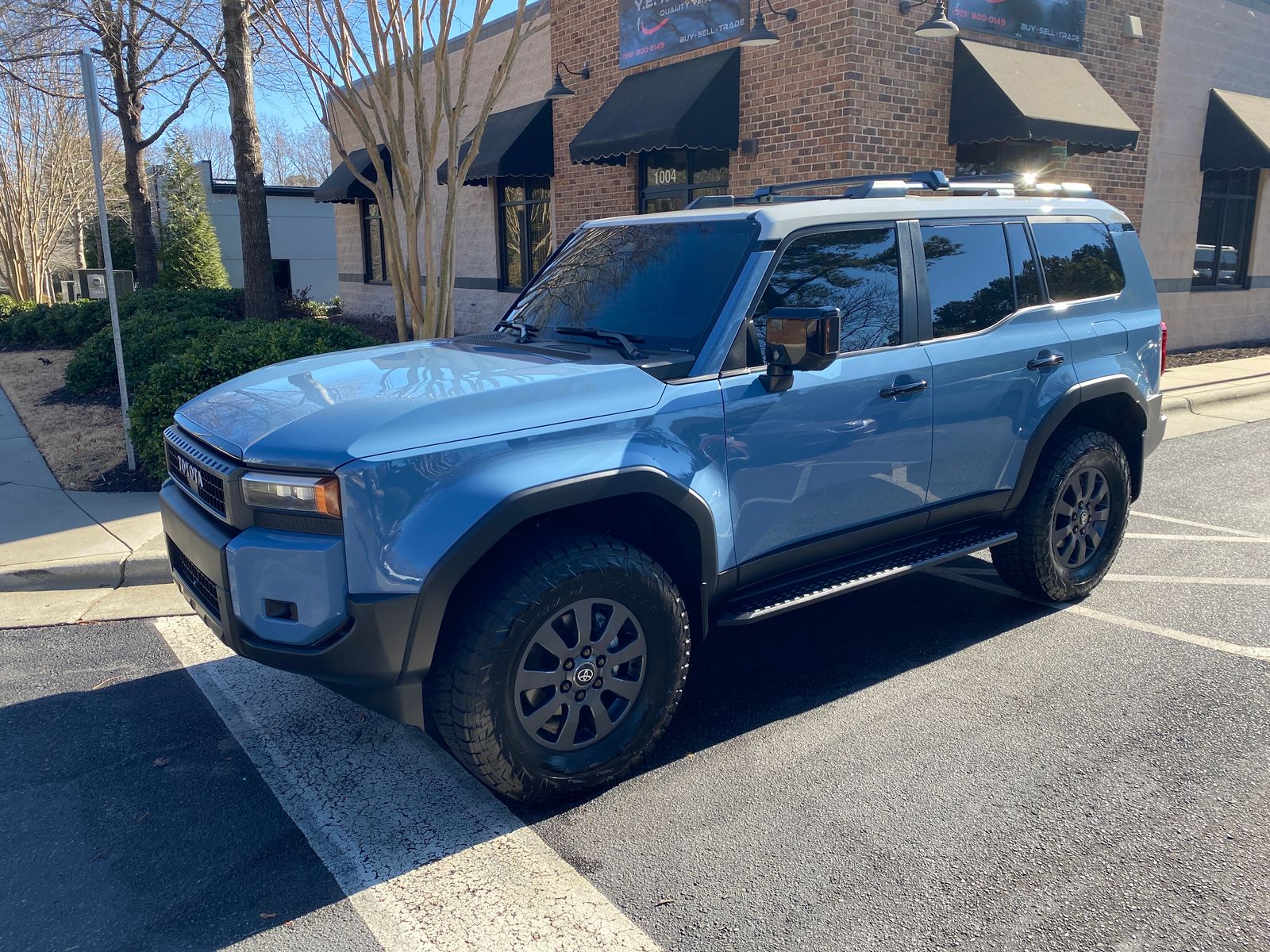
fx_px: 954
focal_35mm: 26
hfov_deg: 67.3
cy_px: 476
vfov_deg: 53.1
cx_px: 635
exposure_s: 1/724
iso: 32
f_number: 1.8
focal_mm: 4.25
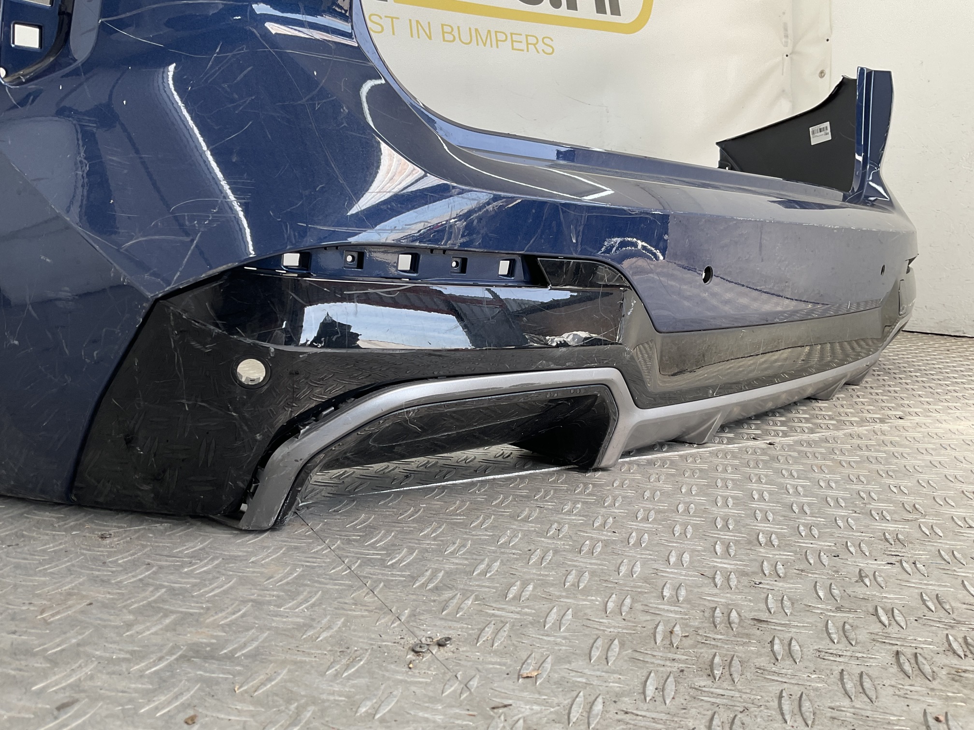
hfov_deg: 61.7
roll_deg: -1.2
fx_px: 816
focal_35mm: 29
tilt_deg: -8.7
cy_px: 365
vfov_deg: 48.2
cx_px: 487
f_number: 1.8
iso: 20
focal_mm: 3
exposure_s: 1/100
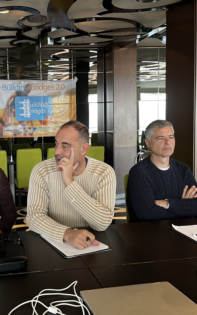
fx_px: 318
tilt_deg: -4.9
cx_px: 23
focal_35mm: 37
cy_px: 157
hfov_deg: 32.8
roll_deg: +2.1
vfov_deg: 52.7
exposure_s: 1/60
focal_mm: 5.1
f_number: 1.6
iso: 125
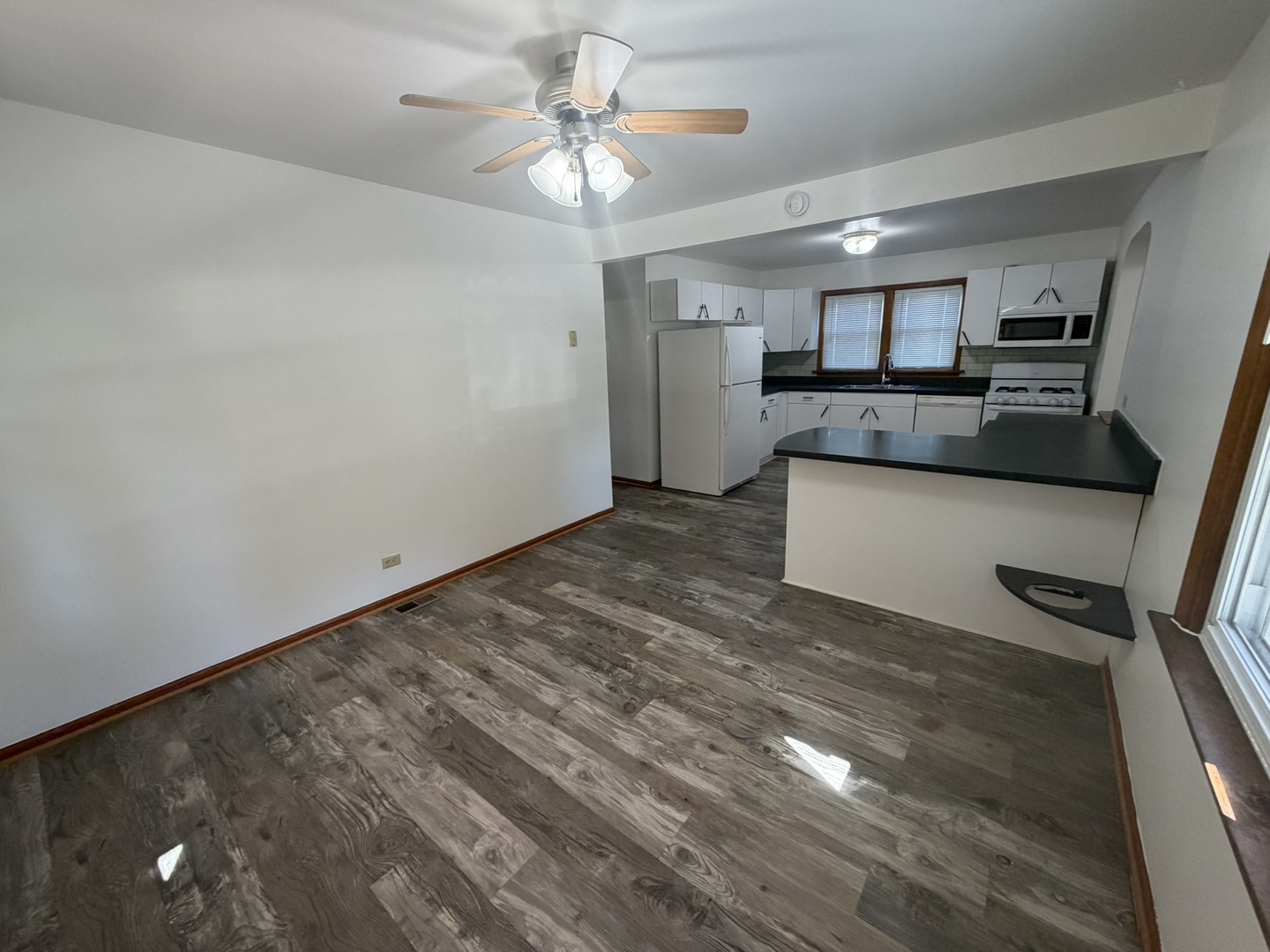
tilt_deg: -14.7
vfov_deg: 85.7
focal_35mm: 14
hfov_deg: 102.1
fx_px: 514
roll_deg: +2.2
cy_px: 476
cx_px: 635
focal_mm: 2.22
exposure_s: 1/120
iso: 250
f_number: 2.2
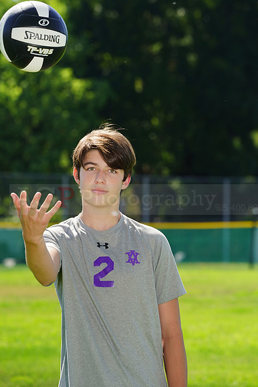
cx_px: 129
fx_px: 3132
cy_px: 194
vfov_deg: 7.1
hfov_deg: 4.7
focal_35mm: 291
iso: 200
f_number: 11
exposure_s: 1/200
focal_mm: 291
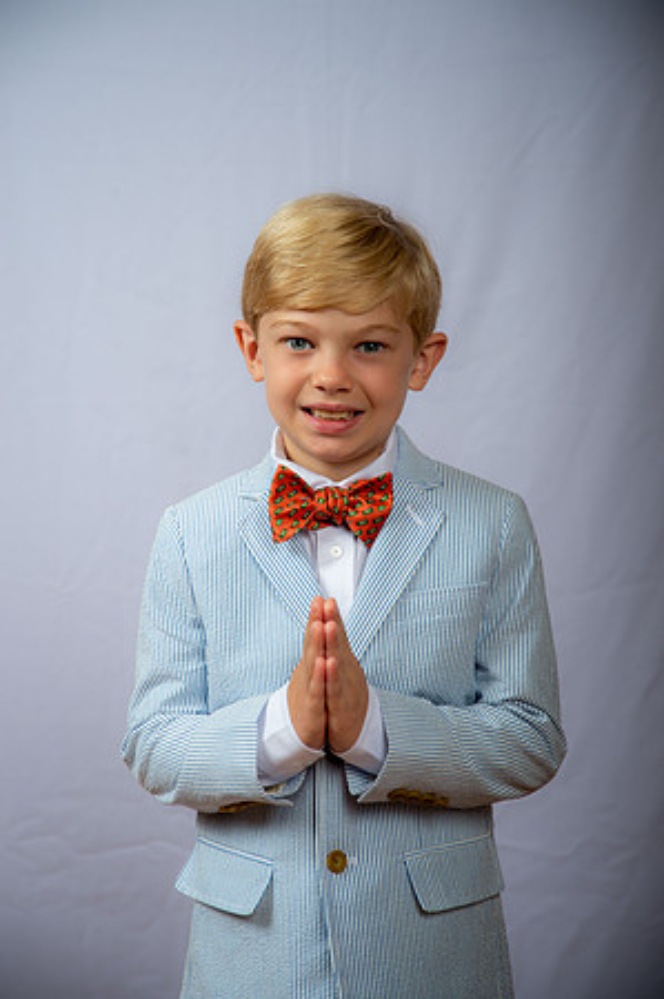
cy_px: 500
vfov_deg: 25.4
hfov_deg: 17.0
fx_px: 2218
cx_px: 332
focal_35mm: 80
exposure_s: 1/200
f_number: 6.3
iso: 250
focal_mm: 80
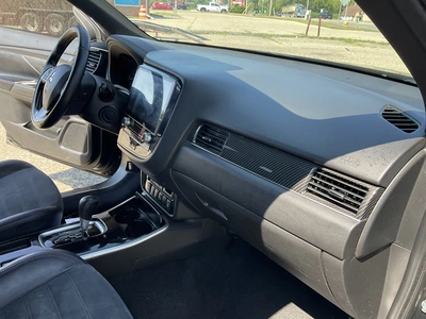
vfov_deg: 48.2
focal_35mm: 29
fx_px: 357
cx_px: 213
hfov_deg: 61.7
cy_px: 160
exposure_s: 1/153
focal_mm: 3
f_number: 1.8
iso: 20
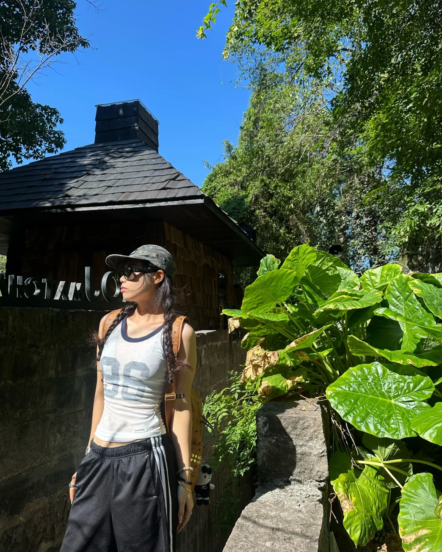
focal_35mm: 28
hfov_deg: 51.5
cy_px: 266
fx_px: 458
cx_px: 222
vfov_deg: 62.2
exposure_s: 1/60
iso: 125
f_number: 1.5
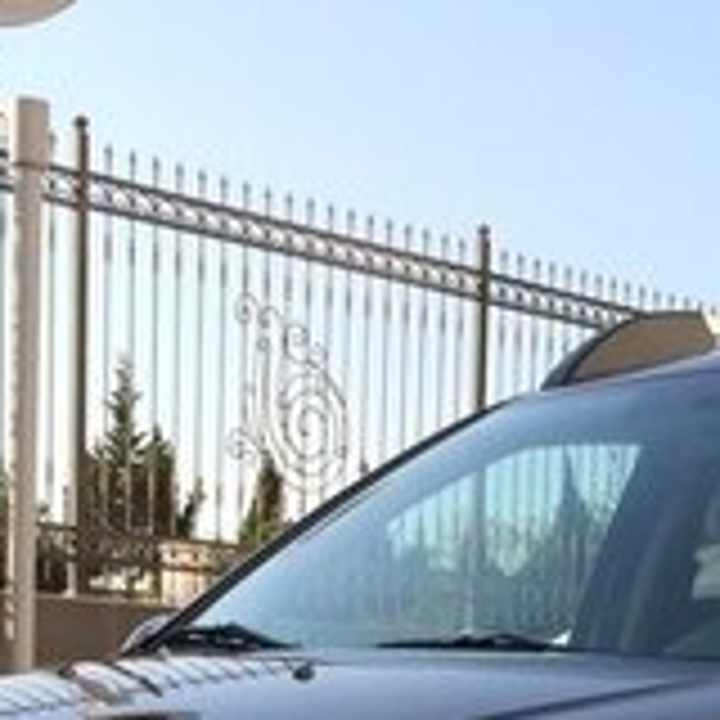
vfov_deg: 15.2
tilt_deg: -7.4
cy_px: 1078
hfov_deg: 16.3
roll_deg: -2.2
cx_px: 594
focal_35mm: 106
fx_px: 2494
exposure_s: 1/892
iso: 32
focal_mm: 4.15
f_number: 2.2
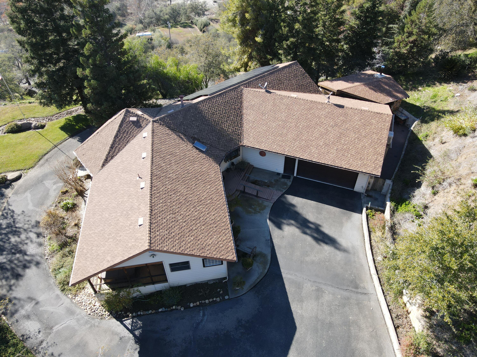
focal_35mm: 24
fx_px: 331
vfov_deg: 56.8
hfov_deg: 71.6
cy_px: 178
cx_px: 238
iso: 100
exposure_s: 1/180
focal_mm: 4.5
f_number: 2.8
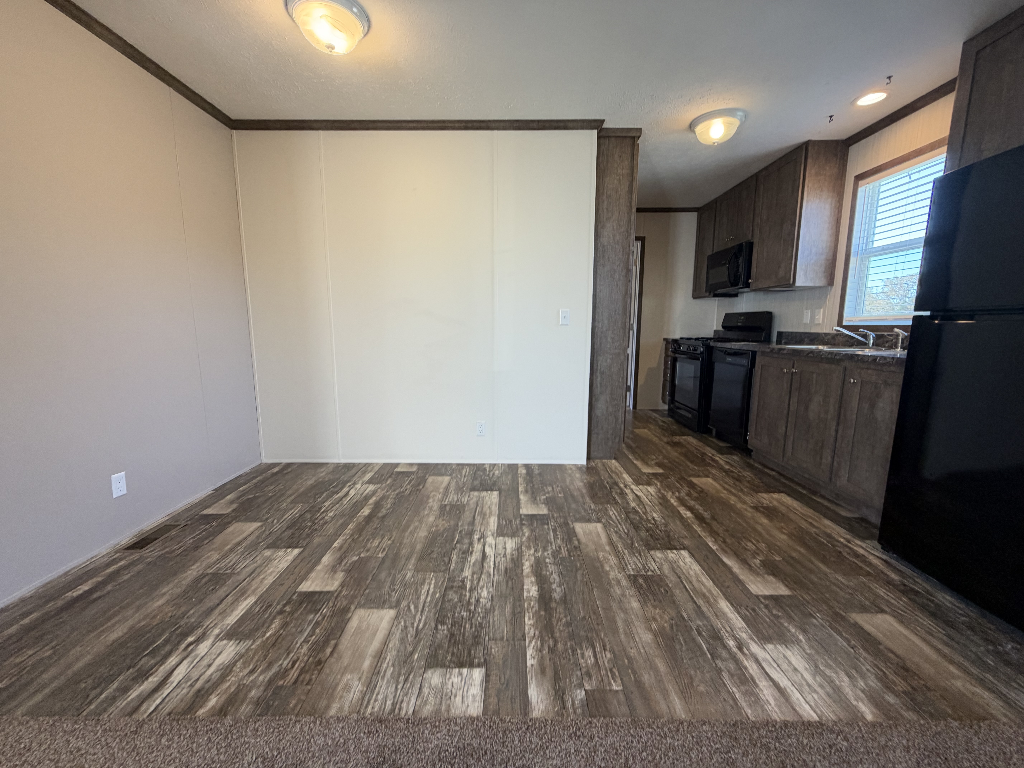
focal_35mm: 14
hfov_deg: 102.1
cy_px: 384
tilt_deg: -9.2
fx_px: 414
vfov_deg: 85.7
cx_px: 512
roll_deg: -0.2
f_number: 2.2
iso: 160
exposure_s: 1/60
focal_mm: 2.22
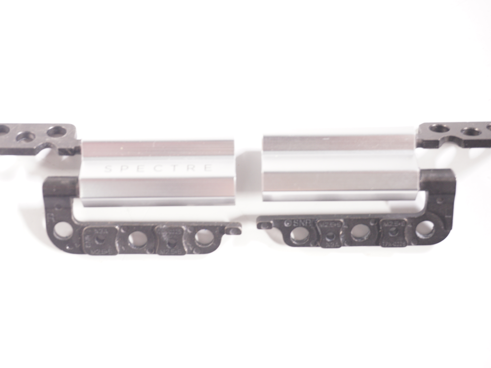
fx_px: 901
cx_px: 245
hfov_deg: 30.5
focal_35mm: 64
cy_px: 184
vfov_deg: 23.1
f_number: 5.6
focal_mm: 39
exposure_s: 1/30
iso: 640
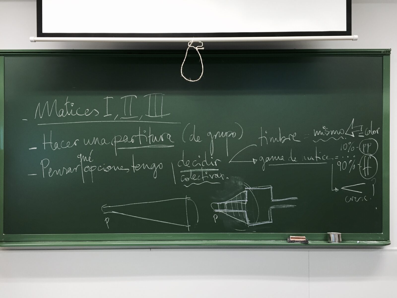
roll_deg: +0.3
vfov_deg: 48.2
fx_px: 333
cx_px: 198
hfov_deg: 61.7
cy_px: 149
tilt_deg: +0.7
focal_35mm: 29
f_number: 2.2
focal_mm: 4.15
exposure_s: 1/33
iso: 100
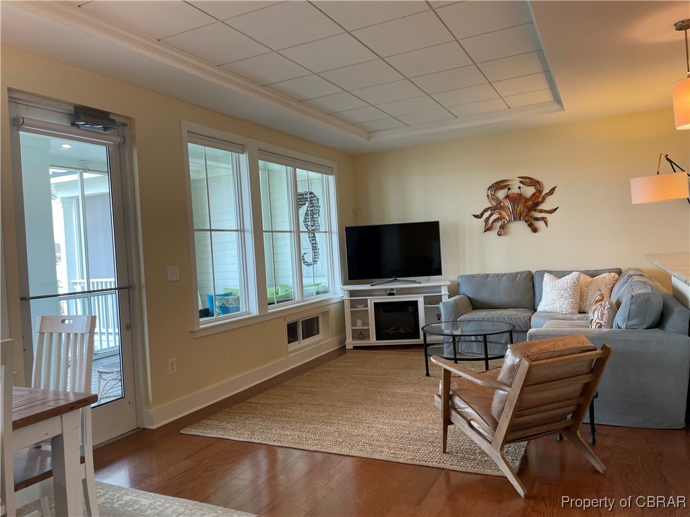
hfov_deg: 67.3
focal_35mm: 26
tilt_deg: -0.5
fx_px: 518
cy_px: 258
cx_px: 345
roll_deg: +3.3
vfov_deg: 53.1
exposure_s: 1/60
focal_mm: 4.2
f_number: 1.6
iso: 64
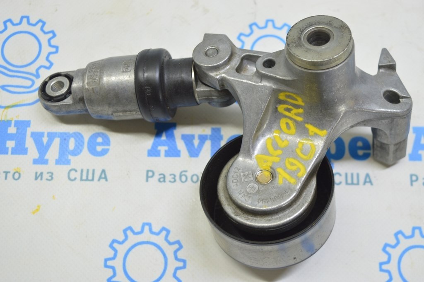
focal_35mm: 52
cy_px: 141
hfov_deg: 37.9
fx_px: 618
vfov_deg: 25.7
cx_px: 212
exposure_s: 1/20
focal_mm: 35
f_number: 5.6
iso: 400
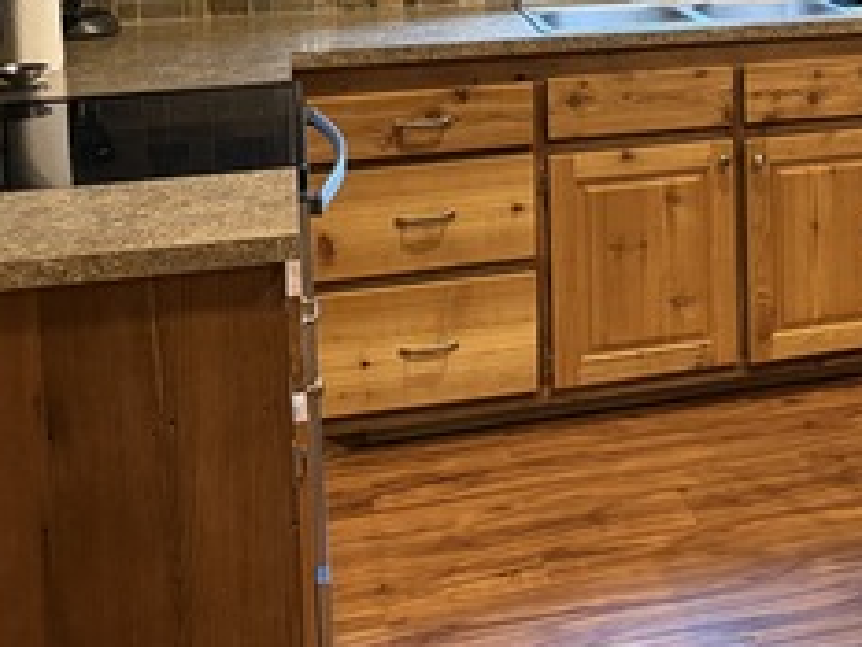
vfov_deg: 21.2
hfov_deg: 27.5
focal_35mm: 66
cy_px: -63
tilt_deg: -5.9
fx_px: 1644
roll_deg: -0.1
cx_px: 884
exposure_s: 1/40
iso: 640
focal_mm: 6.76
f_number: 1.78
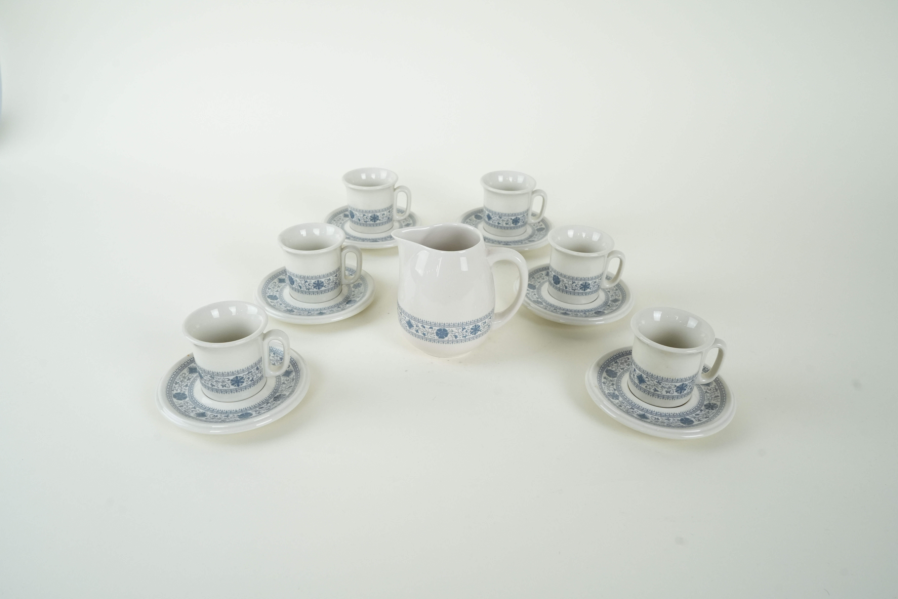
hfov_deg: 65.5
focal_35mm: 28
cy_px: 300
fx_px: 698
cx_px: 449
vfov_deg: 46.4
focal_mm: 28
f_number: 9
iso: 2500
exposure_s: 1/80
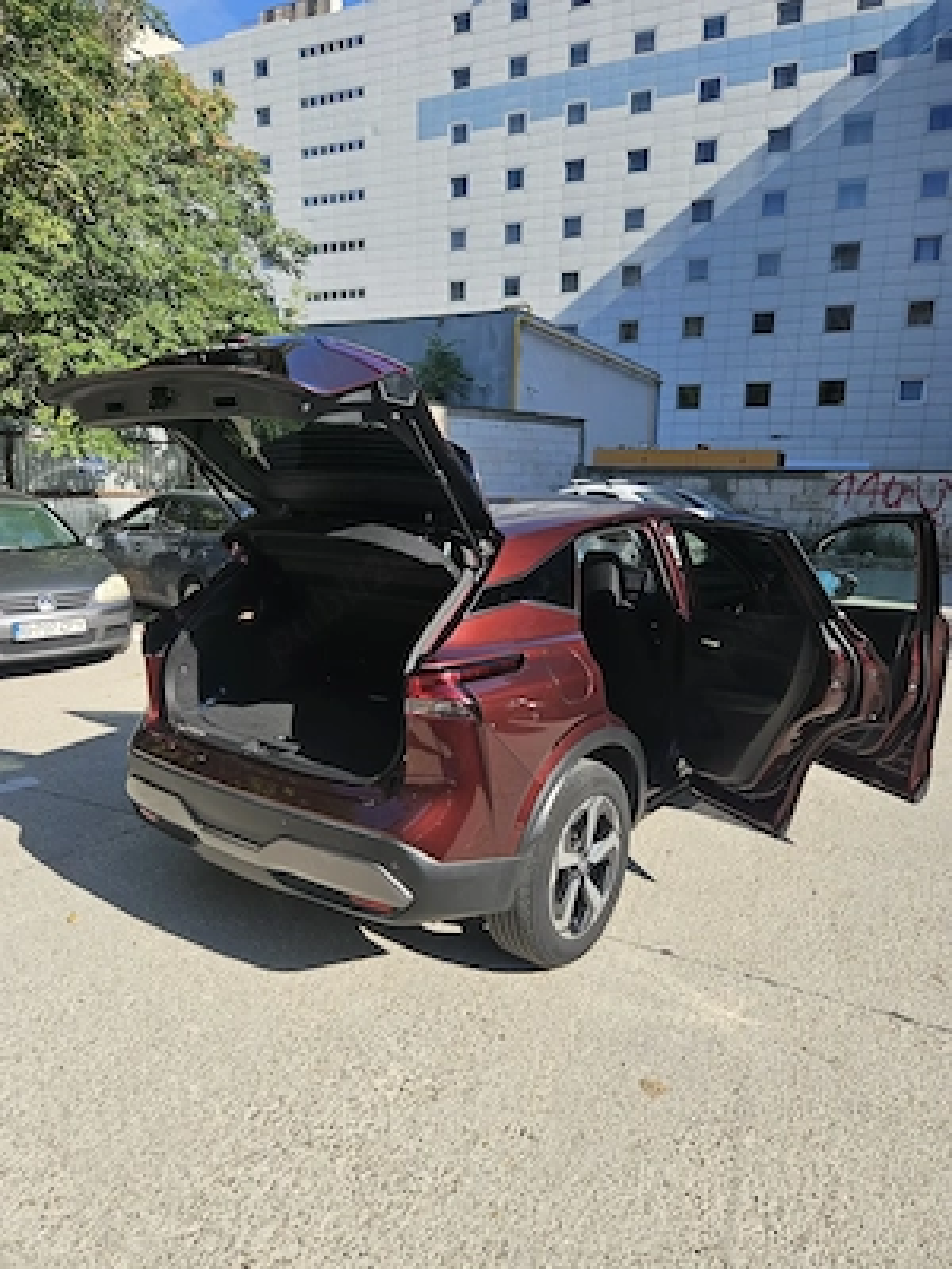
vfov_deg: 73.9
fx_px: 843
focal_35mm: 23
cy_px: 634
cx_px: 476
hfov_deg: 58.9
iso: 25
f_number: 1.8
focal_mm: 5.4
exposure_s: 1/1096
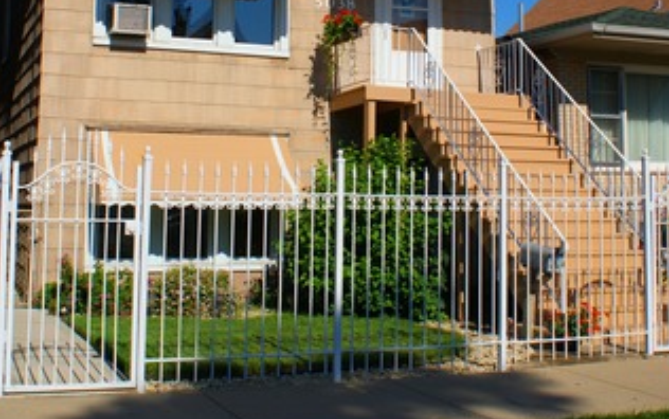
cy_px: 74
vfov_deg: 24.9
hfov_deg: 39.5
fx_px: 931
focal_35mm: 51
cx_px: 336
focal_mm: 22
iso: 100
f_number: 10
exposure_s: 1/320
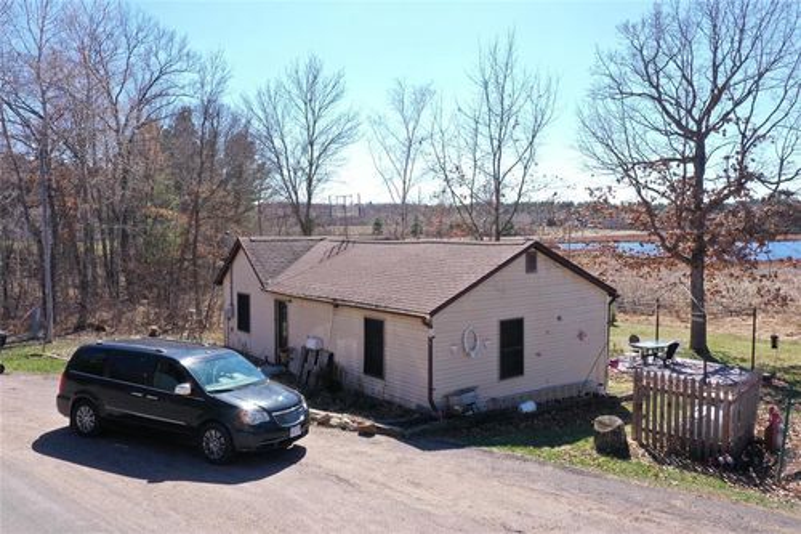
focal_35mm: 28
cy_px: 267
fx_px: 623
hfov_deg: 65.5
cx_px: 400
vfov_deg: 46.4
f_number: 8
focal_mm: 10.26
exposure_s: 1/120
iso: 100
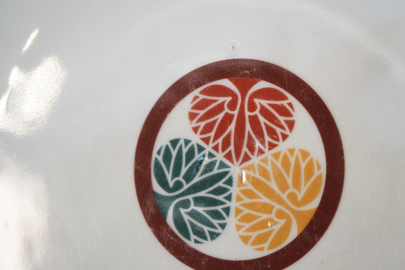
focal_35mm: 105
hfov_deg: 19.5
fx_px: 1181
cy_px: 135
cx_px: 202
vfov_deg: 13.0
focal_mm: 105
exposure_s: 1/125
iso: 640
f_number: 4
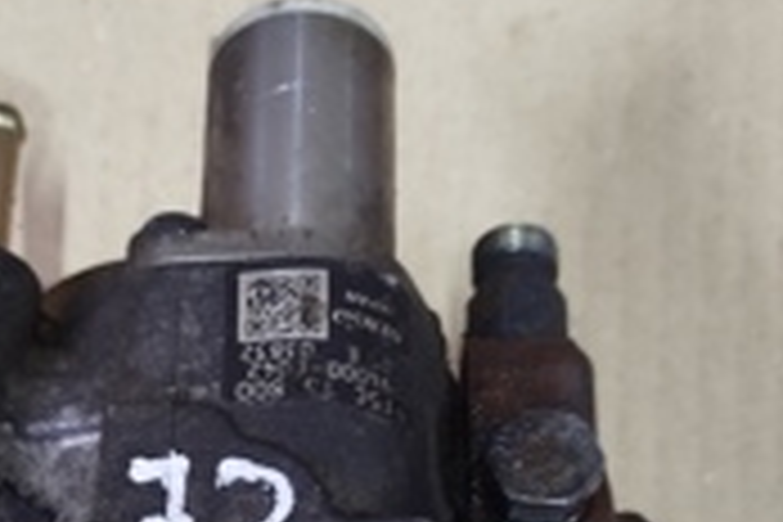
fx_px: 1501
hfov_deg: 28.4
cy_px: 652
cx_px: 117
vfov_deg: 18.5
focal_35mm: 69
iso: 640
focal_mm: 5.31
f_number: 1.7
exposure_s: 1/33
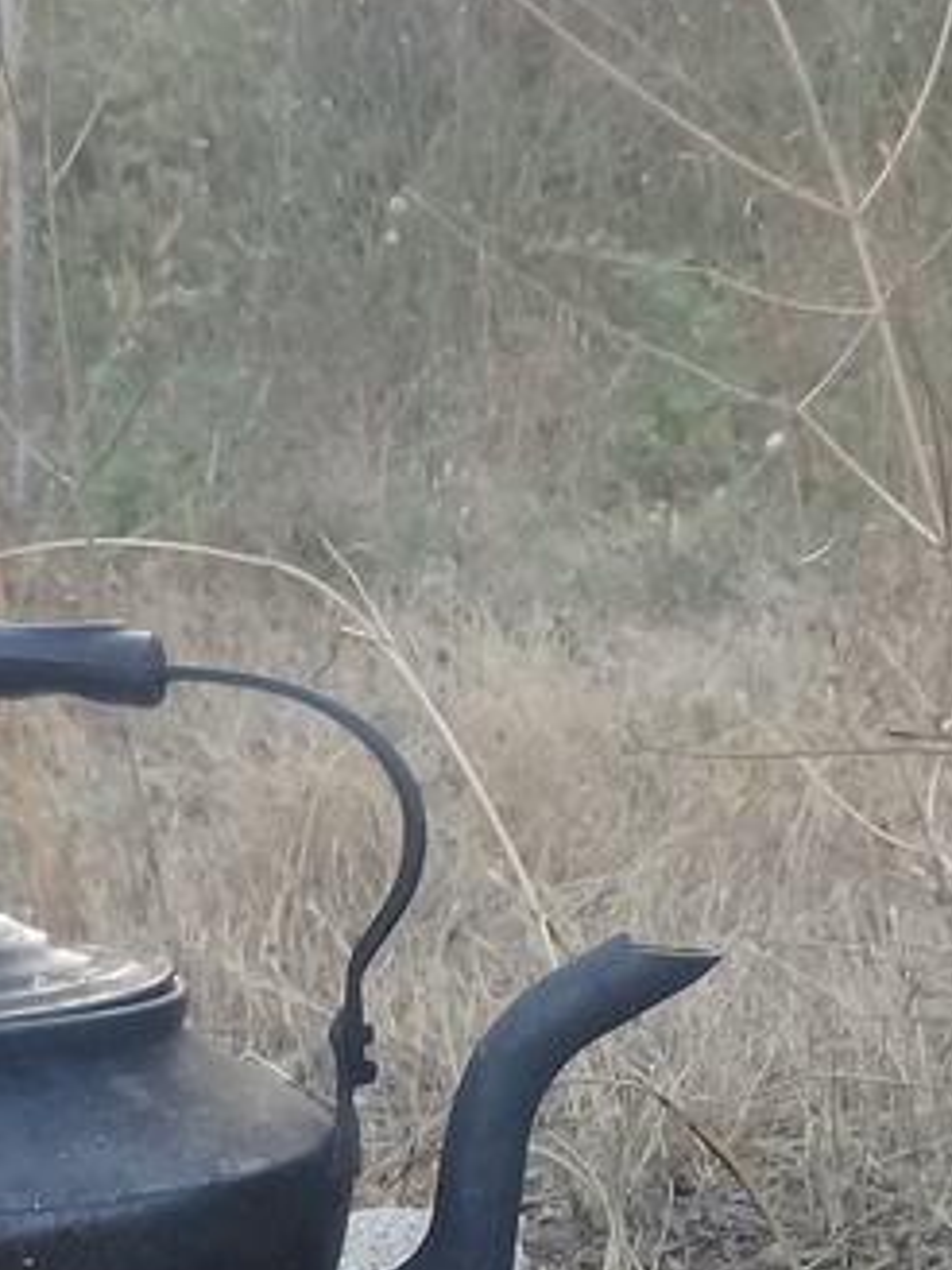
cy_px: 1359
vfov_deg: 21.5
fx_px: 3190
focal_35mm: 87
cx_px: 89
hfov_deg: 16.7
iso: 50
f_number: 2.2
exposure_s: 1/40
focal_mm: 3.3
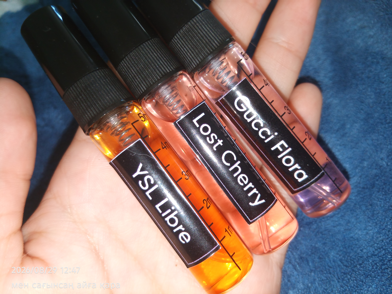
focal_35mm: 23
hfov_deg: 73.9
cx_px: 196
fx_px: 260
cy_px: 147
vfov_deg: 58.9
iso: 254
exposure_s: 1/100
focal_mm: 3.64
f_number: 1.8
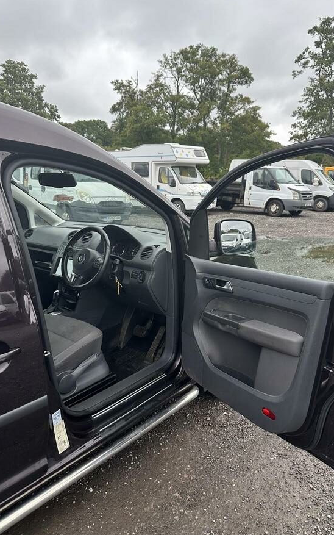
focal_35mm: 26
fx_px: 379
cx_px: 170
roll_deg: -1.2
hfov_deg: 47.6
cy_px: 269
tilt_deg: -14.3
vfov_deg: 70.4
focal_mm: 6.86
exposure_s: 1/872
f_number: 1.78
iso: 80
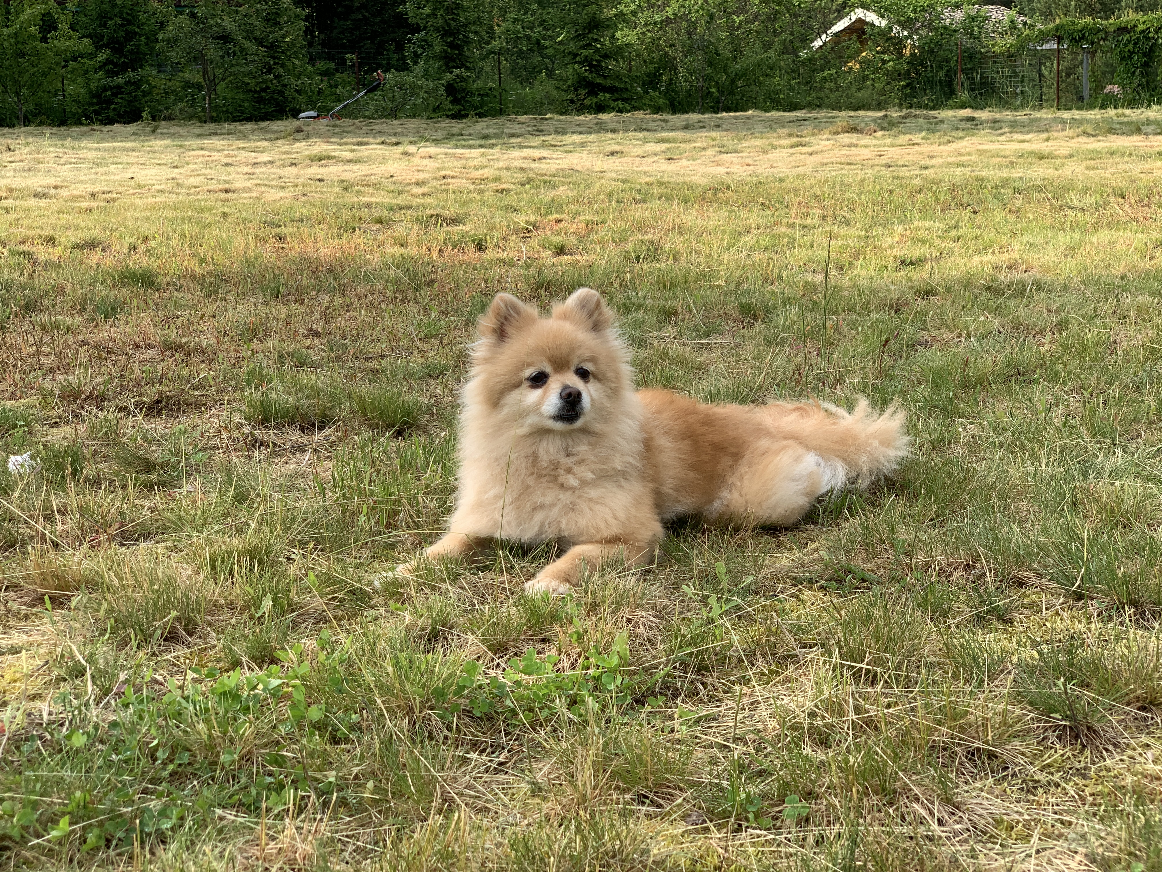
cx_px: 581
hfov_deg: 36.8
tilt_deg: -9.0
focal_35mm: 52
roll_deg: +1.2
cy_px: 436
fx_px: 1746
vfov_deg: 28.0
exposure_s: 1/307
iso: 16
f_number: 2.4
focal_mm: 6
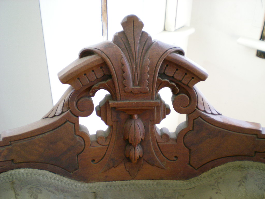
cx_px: 132
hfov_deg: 49.0
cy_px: 100
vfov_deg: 37.7
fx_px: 291
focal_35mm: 38
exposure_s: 1/60.8
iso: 200
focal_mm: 6.3
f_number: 3.1
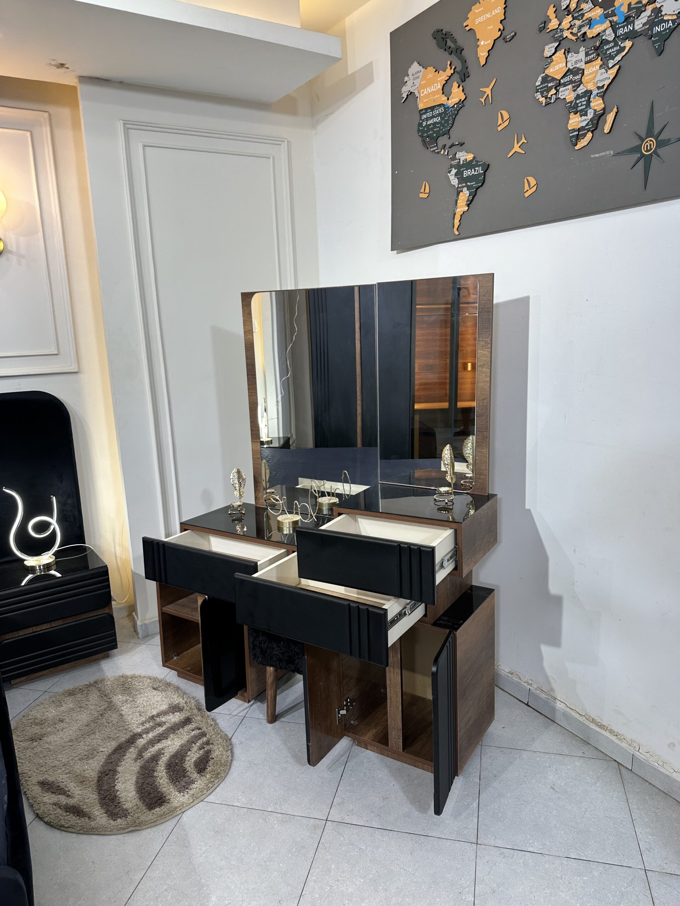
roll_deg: +1.4
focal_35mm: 24
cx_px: 340
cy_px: 453
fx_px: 629
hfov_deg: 56.8
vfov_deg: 71.6
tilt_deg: -11.6
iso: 50
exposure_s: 1/105
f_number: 1.78
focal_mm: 6.86
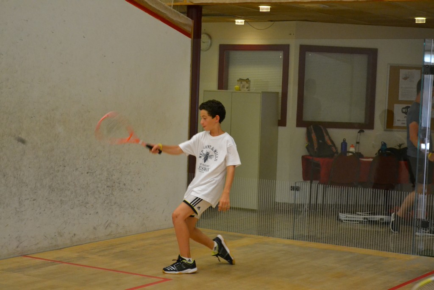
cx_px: 217
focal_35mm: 75
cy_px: 145
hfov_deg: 27.0
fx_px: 904
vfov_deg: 18.2
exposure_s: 1/160
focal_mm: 50
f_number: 5.6
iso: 3200
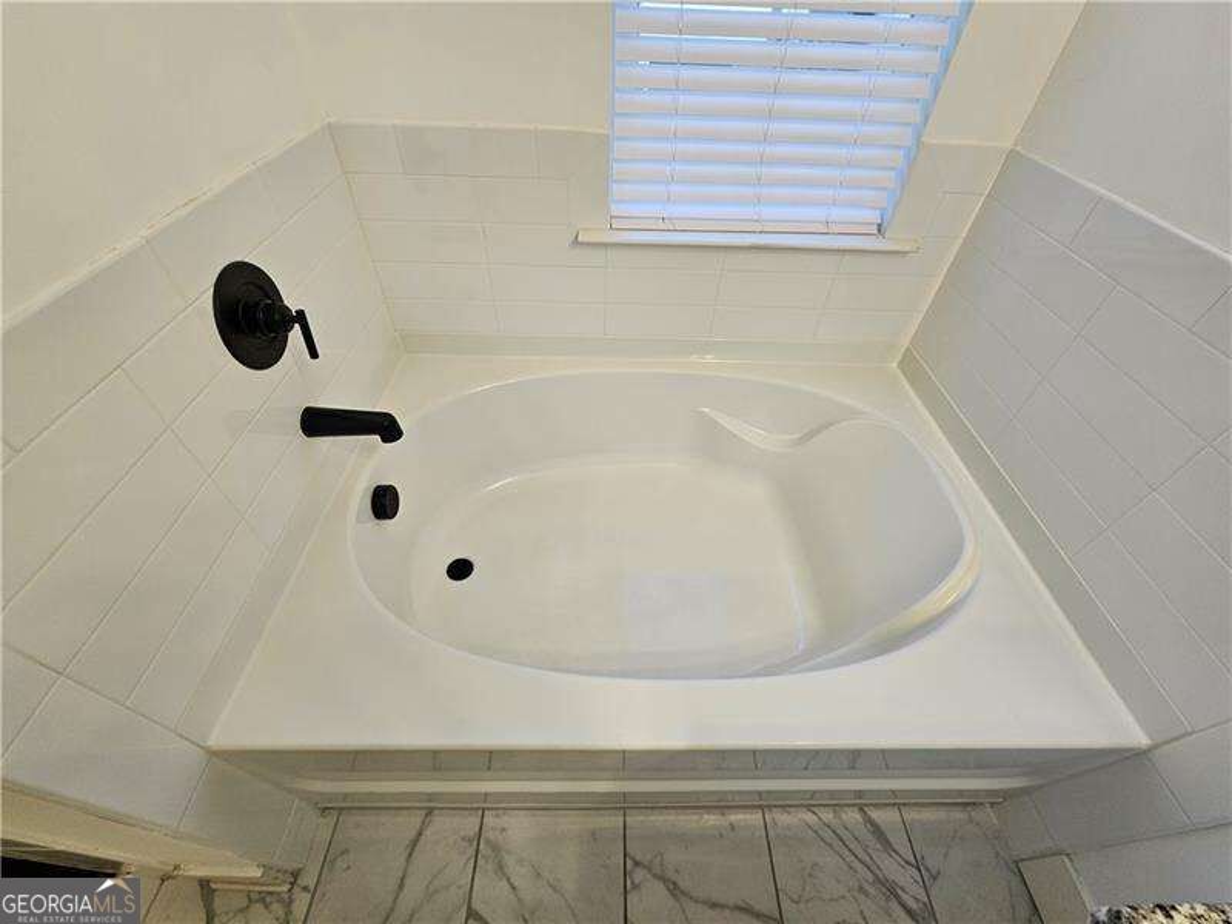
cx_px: 616
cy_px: 462
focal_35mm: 13
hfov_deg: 106.2
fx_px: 463
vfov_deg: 89.9
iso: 64
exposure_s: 1/60
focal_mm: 2.2
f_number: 2.2
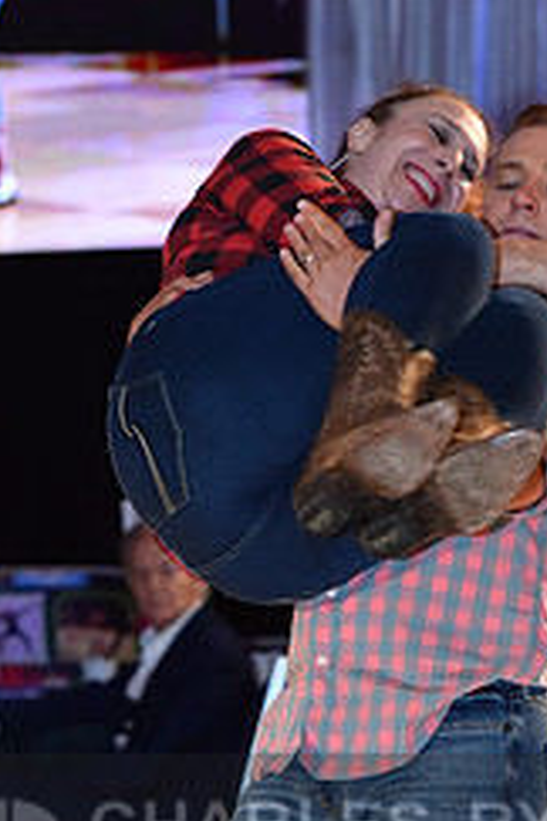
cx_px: 299
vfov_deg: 6.6
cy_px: 868
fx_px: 7065
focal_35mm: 310
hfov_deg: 4.4
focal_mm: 130
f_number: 5
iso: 2000
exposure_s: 1/250
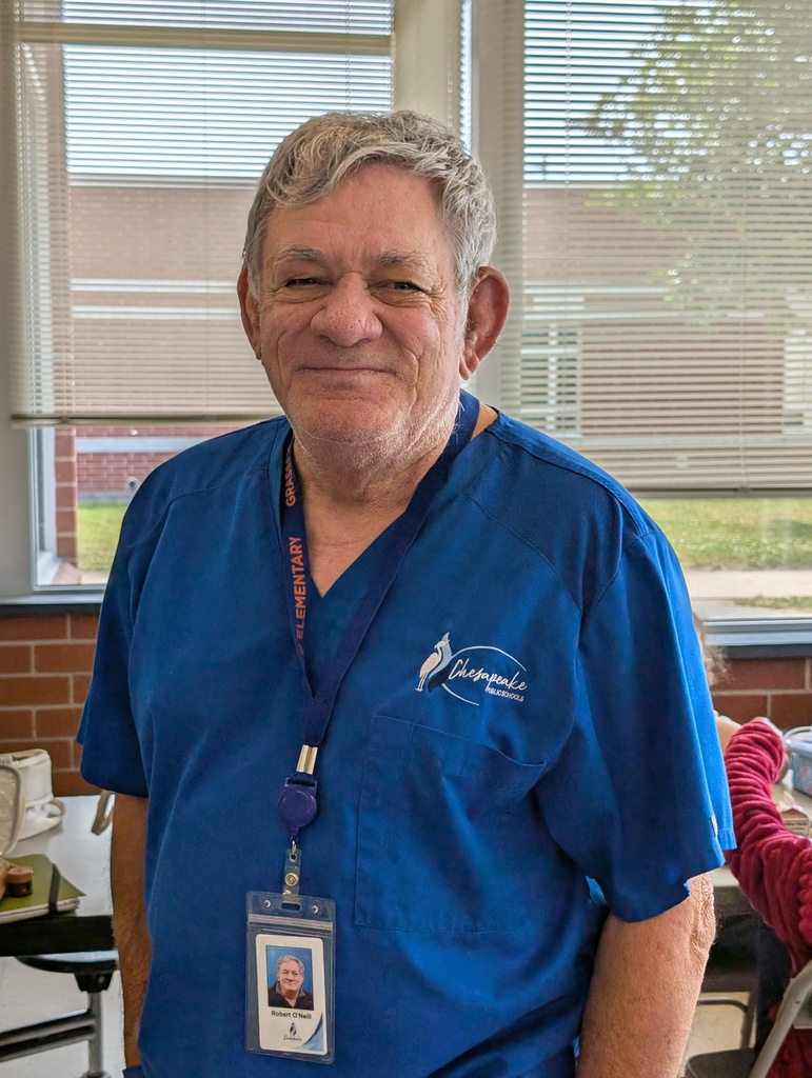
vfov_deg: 38.9
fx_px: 1529
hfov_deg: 29.7
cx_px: 406
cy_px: 539
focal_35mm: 49
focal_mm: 6.9
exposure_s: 1/294
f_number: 1.68
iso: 21
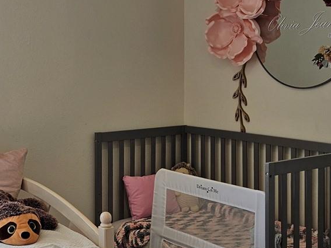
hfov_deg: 29.5
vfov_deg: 22.5
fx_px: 622
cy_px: 92
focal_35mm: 65
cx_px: 93
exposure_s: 1/170
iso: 25
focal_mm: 5.4
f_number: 1.8
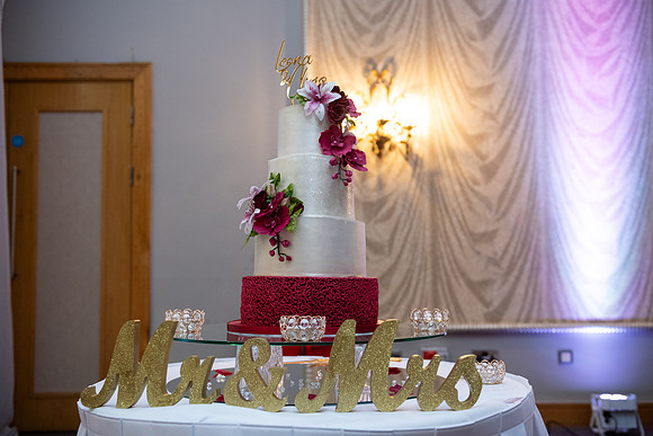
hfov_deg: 50.7
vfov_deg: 35.1
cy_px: 218
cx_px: 326
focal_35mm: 38
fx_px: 689
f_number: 3.5
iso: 1250
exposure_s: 1/160
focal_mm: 38
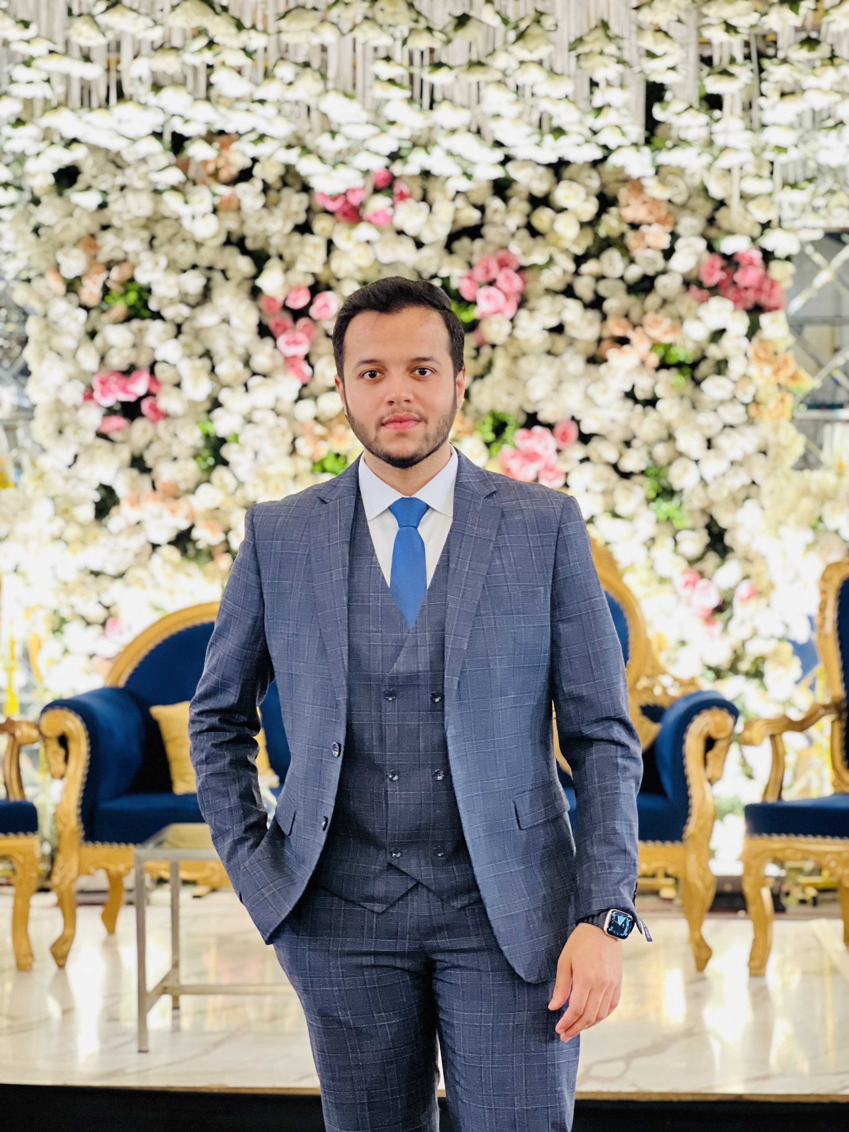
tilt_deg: +0.3
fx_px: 2518
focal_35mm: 77
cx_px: 424
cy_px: 566
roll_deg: +0.0
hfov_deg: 19.1
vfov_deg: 25.3
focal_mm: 9
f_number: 2.8
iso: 320
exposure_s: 1/20
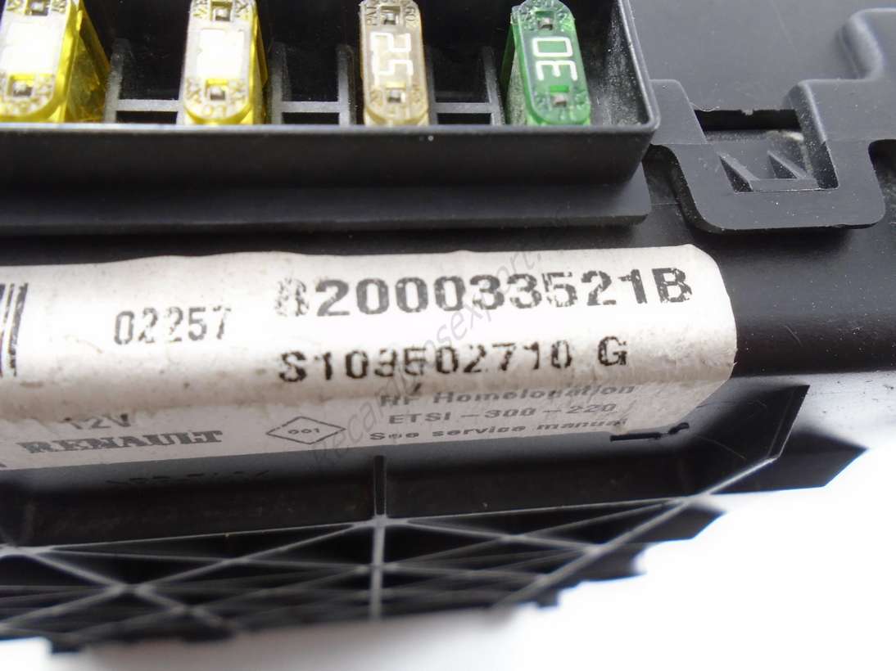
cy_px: 336
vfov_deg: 53.0
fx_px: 673
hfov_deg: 67.3
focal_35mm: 26
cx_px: 448
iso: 200
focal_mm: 4.6
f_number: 3.2
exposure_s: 1/30
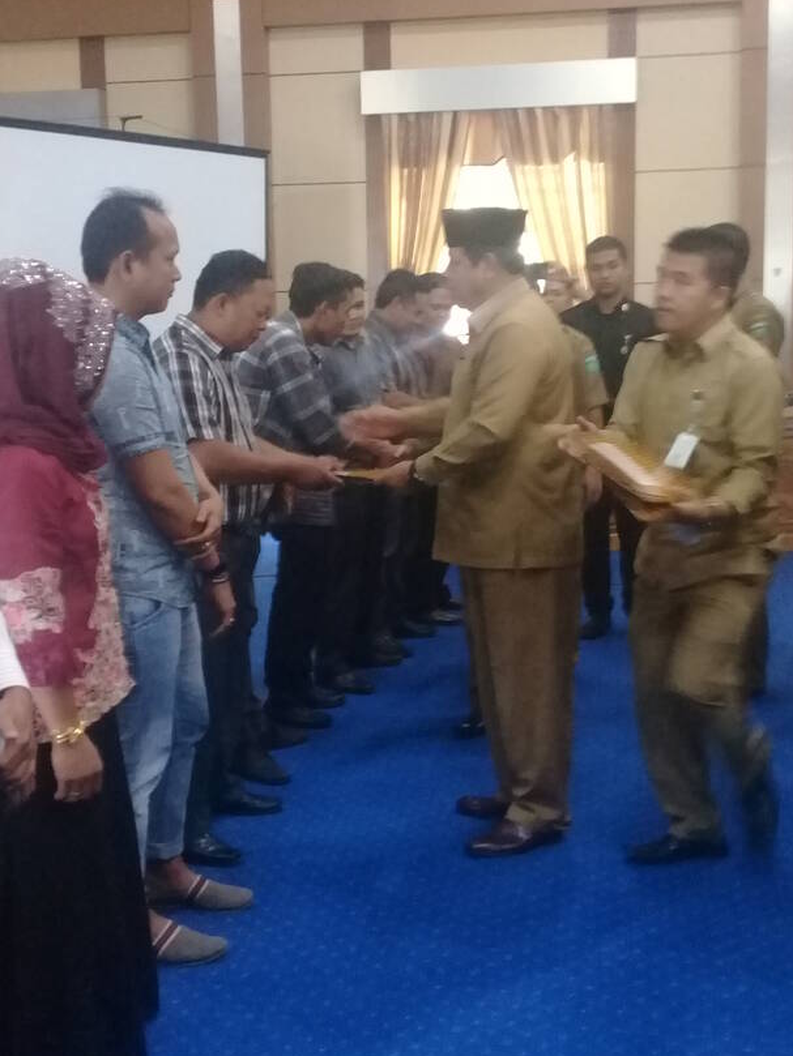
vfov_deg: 41.2
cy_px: 499
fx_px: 1405
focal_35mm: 46
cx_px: 379
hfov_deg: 31.5
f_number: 2.2
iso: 500
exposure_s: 1/15
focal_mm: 3.3
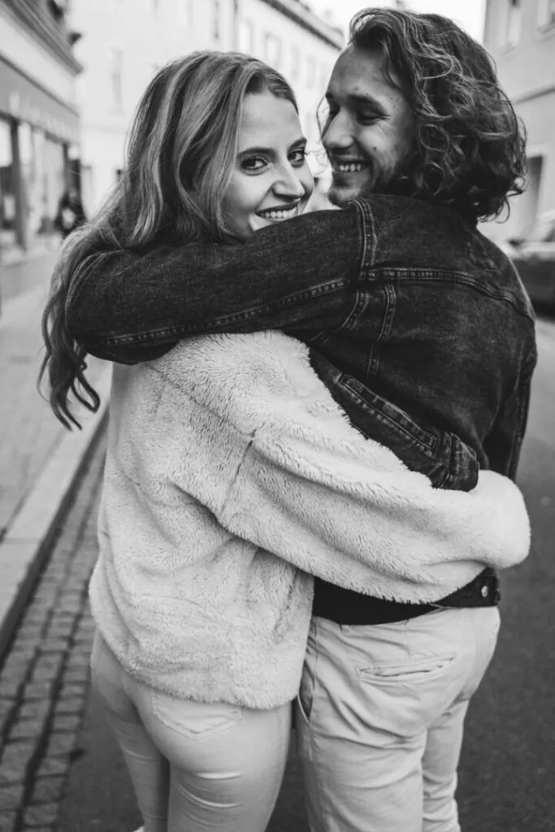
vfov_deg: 52.2
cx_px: 278
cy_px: 416
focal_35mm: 37
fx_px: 848
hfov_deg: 36.2
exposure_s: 1/500
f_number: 2.8
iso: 1250
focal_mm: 36.7
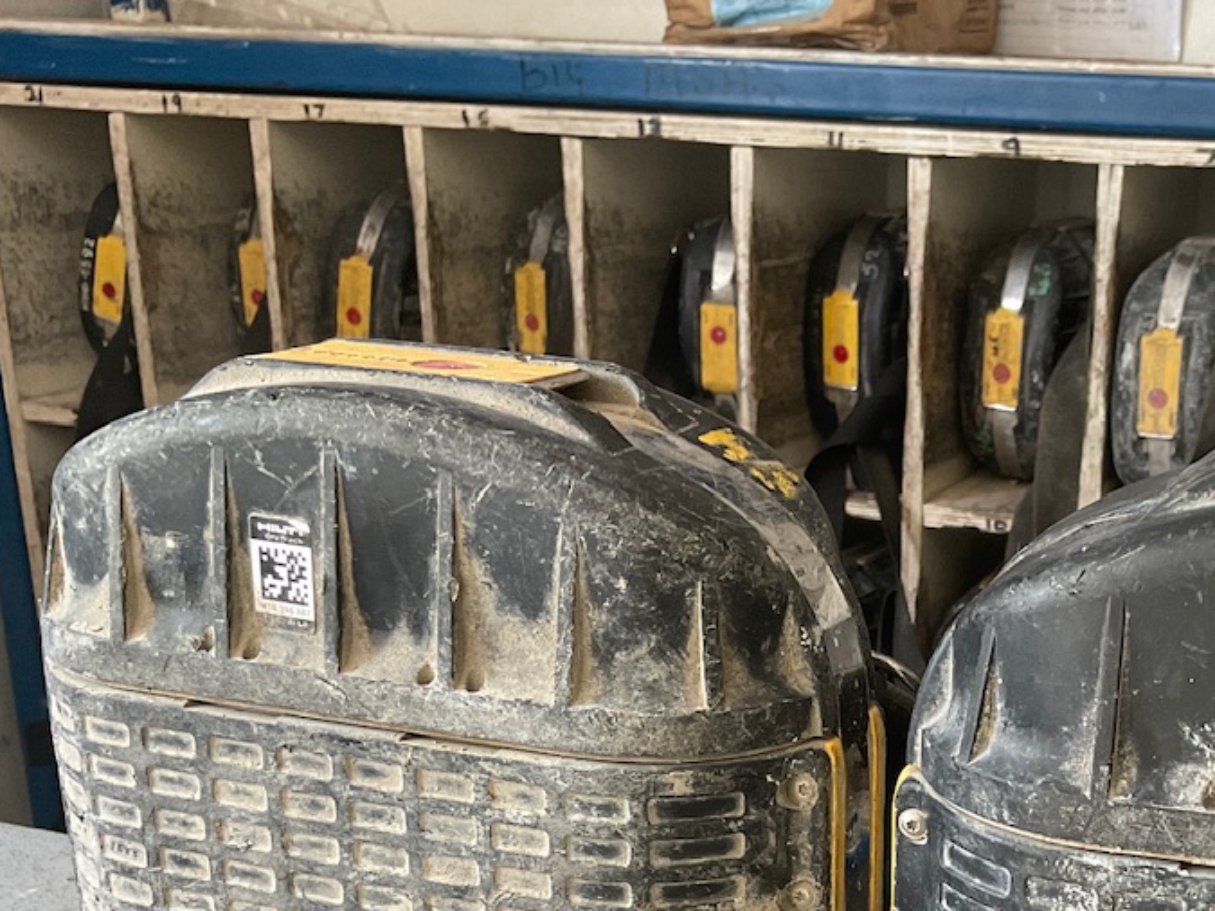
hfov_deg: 33.9
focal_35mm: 55
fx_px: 1930
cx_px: 967
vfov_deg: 25.5
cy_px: 855
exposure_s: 1/60
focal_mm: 3
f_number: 1.8
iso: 125
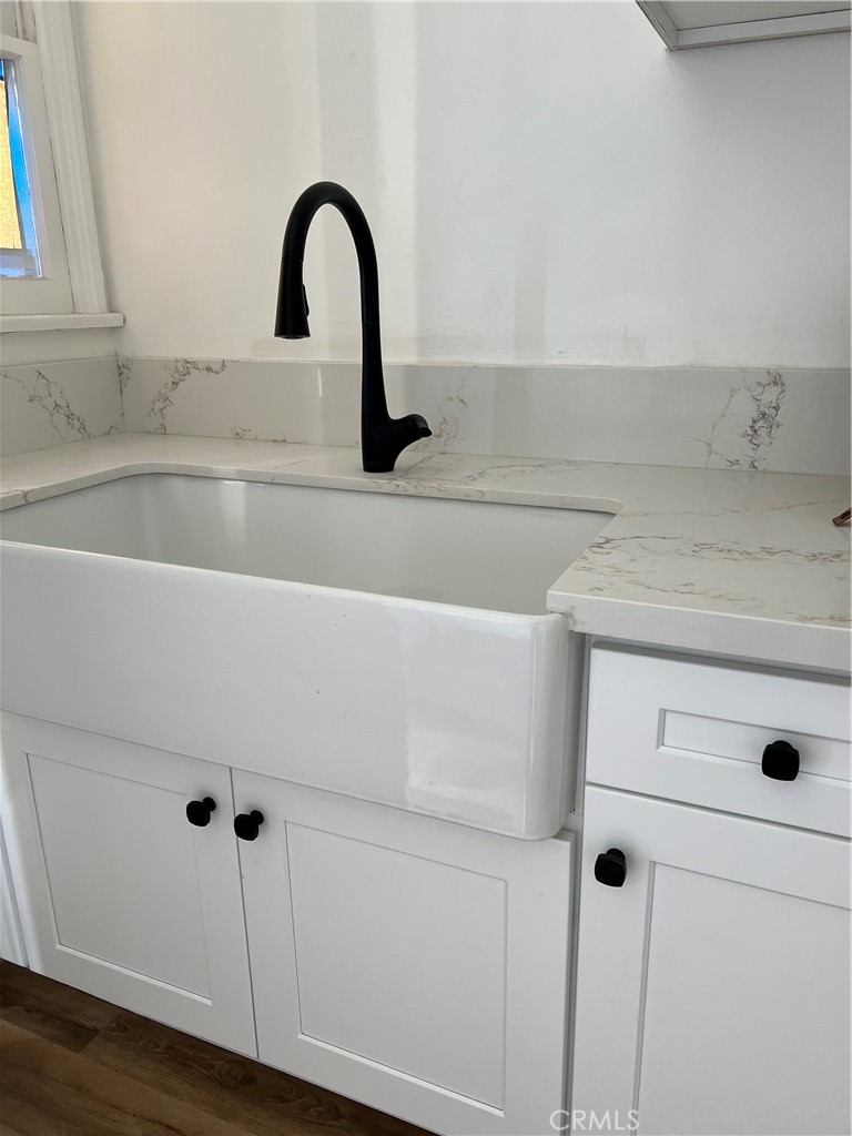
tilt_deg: -18.1
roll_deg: +2.3
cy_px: 568
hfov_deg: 53.1
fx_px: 853
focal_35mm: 26
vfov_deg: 67.3
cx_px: 426
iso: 100
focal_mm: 5.7
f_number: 1.5
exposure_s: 1/121
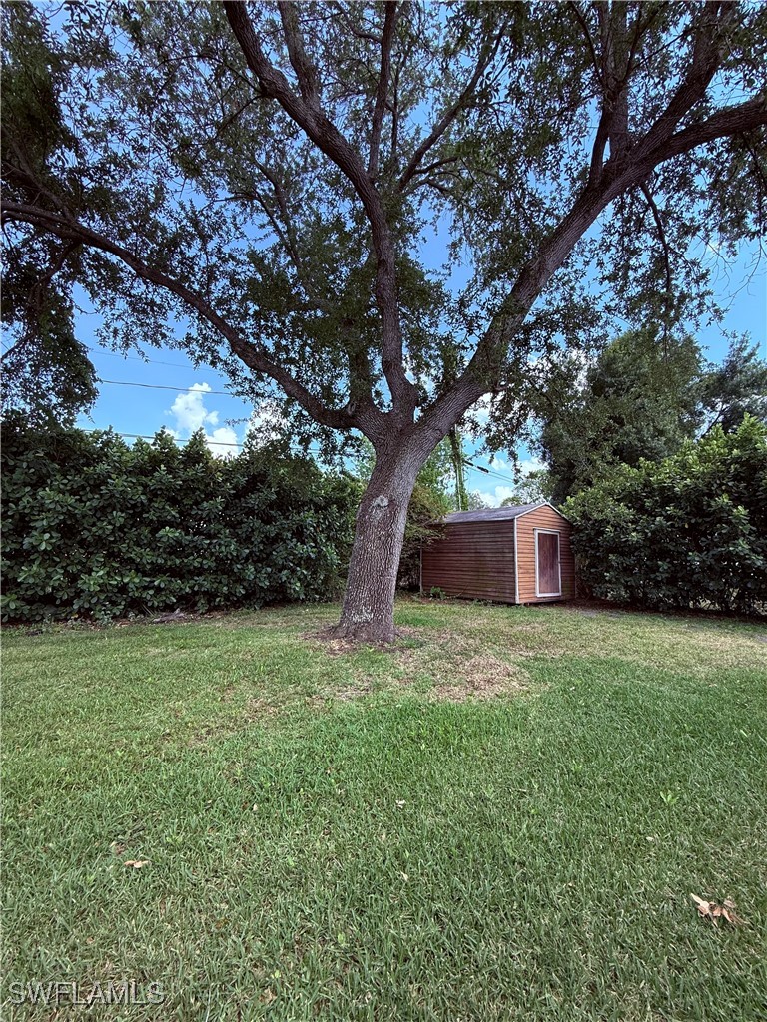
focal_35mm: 14
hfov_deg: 85.7
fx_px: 414
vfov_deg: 102.1
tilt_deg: +7.3
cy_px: 511
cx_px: 384
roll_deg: -0.7
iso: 64
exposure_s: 1/312
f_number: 2.2
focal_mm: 2.22
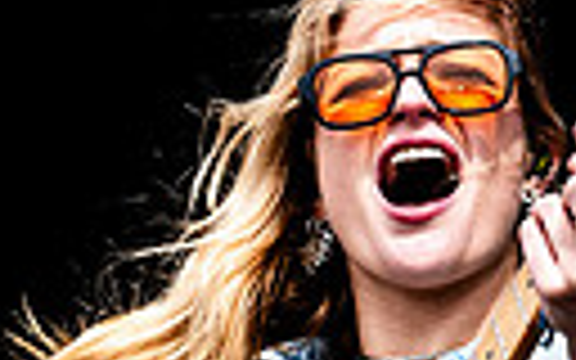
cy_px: 319
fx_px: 11459
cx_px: 414
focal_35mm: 730
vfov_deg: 1.8
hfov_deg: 2.9
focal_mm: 120
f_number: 5
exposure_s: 1/2500
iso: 400
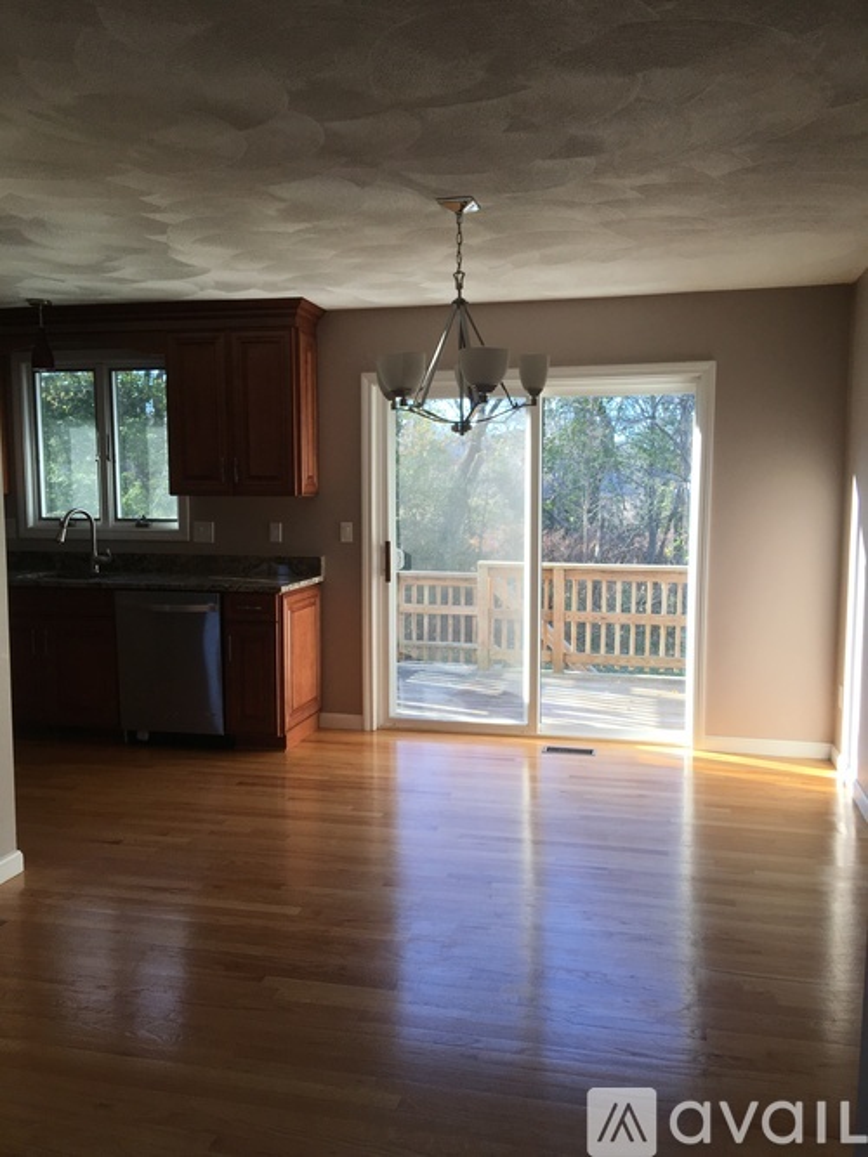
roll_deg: -0.4
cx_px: 434
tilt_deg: -4.2
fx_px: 970
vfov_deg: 61.7
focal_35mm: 29
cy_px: 578
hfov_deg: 48.2
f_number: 2.2
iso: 40
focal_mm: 4.15
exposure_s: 1/120
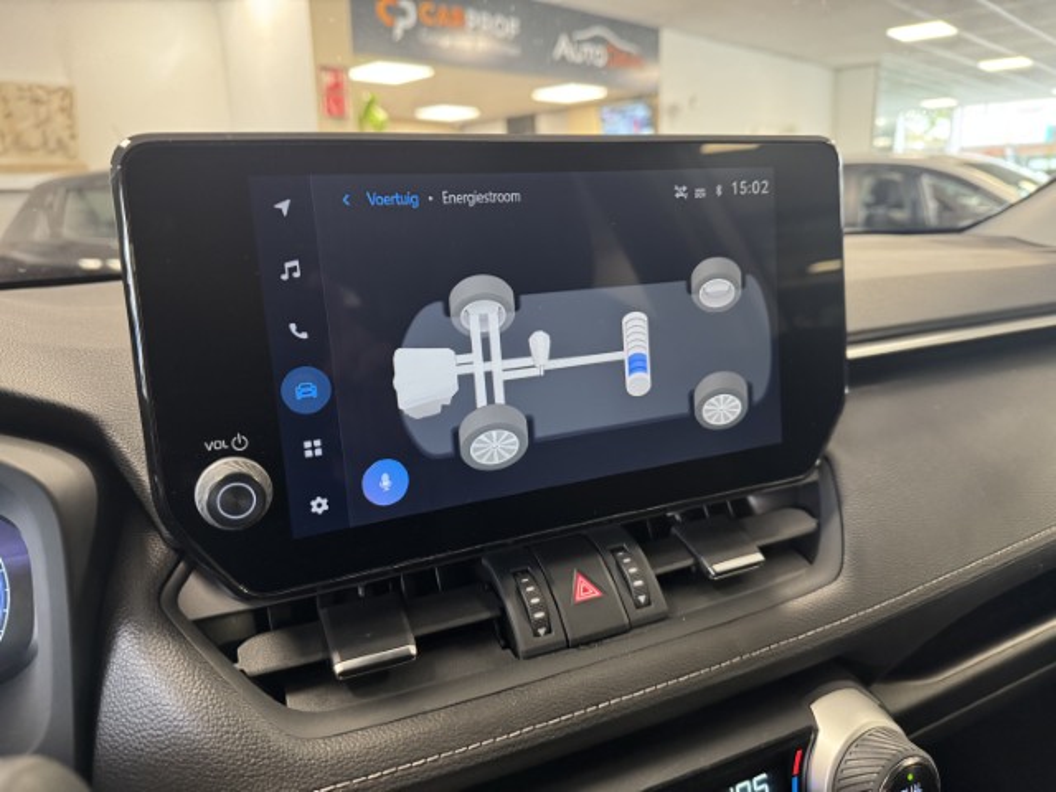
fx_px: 732
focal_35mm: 24
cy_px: 396
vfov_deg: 56.8
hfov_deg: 71.6
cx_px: 528
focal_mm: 6.76
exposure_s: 1/33
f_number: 1.78
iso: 640
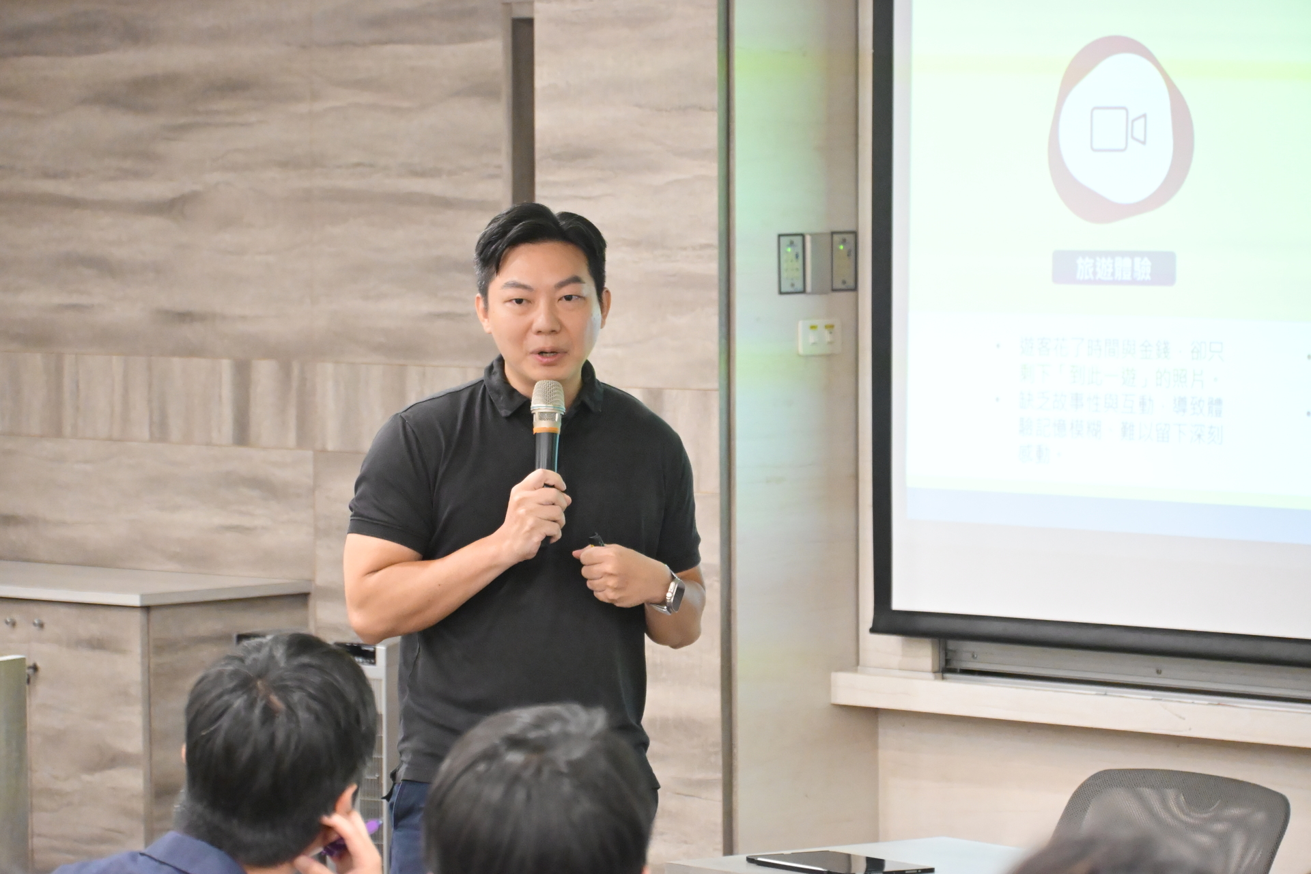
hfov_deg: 14.6
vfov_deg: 9.7
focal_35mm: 141
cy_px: 437
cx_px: 656
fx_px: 5134
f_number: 5.6
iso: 7200
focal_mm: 94
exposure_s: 1/125
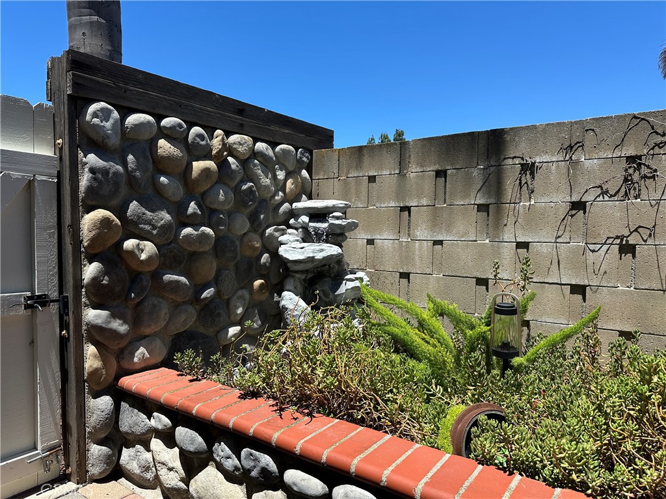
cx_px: 333
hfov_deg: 71.6
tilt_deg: -1.9
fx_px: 462
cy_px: 250
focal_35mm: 24
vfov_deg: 56.8
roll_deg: -0.5
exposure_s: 1/2882
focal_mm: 6.86
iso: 80
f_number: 1.78
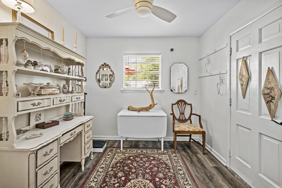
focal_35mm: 15
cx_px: 141
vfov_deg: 77.3
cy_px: 94
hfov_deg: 100.4
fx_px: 117
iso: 400
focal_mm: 10
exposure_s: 1/1.25
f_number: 7.1
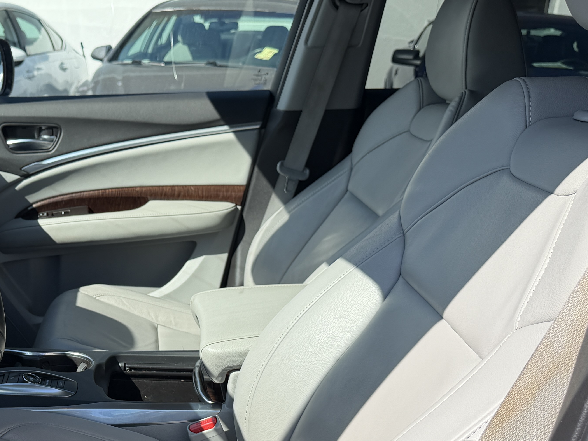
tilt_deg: -19.7
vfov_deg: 28.0
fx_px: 866
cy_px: 351
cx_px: 91
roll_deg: -1.5
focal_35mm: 51
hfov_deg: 35.8
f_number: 1.78
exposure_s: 1/1949
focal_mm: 6.76
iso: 80
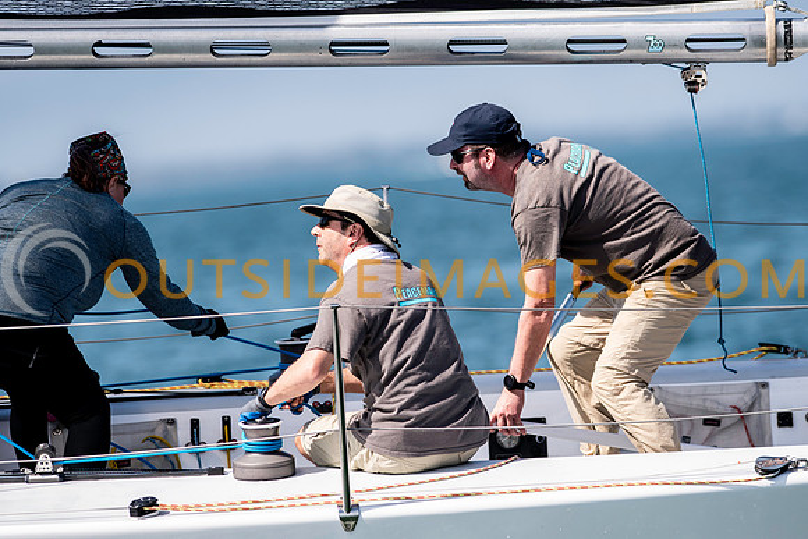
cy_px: 270
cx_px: 404
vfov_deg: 3.1
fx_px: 10102
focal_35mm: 450
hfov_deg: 4.6
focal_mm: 300
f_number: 5
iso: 200
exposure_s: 1/2500
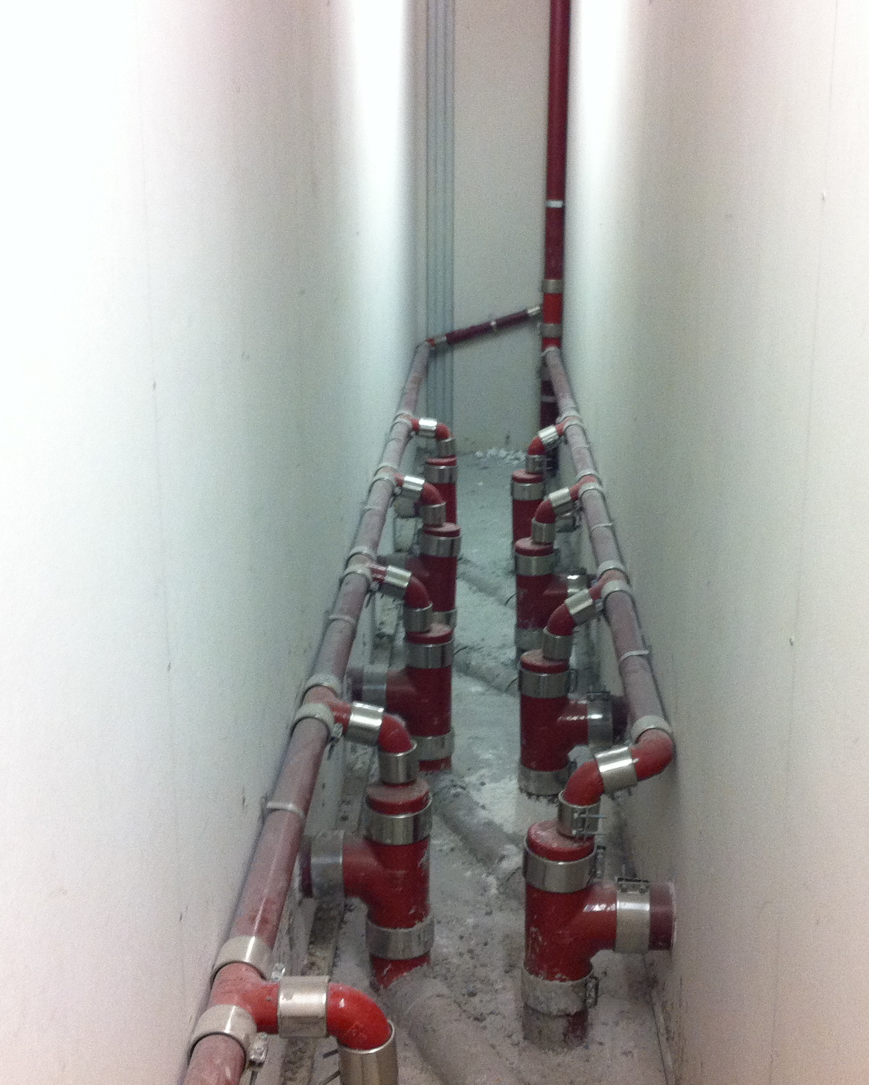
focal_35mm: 50
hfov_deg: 30.2
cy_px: 512
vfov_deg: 37.3
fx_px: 1607
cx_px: 483
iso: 200
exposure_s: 1/17
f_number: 2.8
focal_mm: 3.85
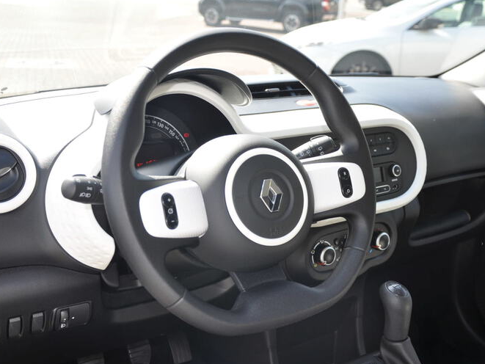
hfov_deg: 43.3
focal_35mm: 44
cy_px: 193
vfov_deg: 33.2
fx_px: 611
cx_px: 237
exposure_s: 1/200
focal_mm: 25
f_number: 4
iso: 220
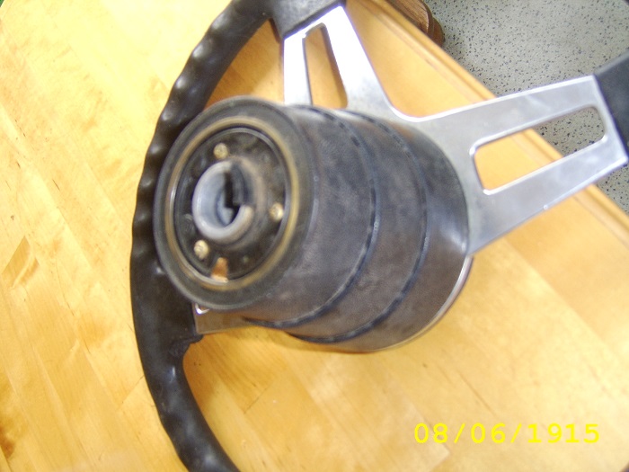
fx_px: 563
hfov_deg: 58.4
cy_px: 236
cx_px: 314
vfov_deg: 45.4
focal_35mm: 31
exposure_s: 1/30
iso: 200
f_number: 2.7
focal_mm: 8.13
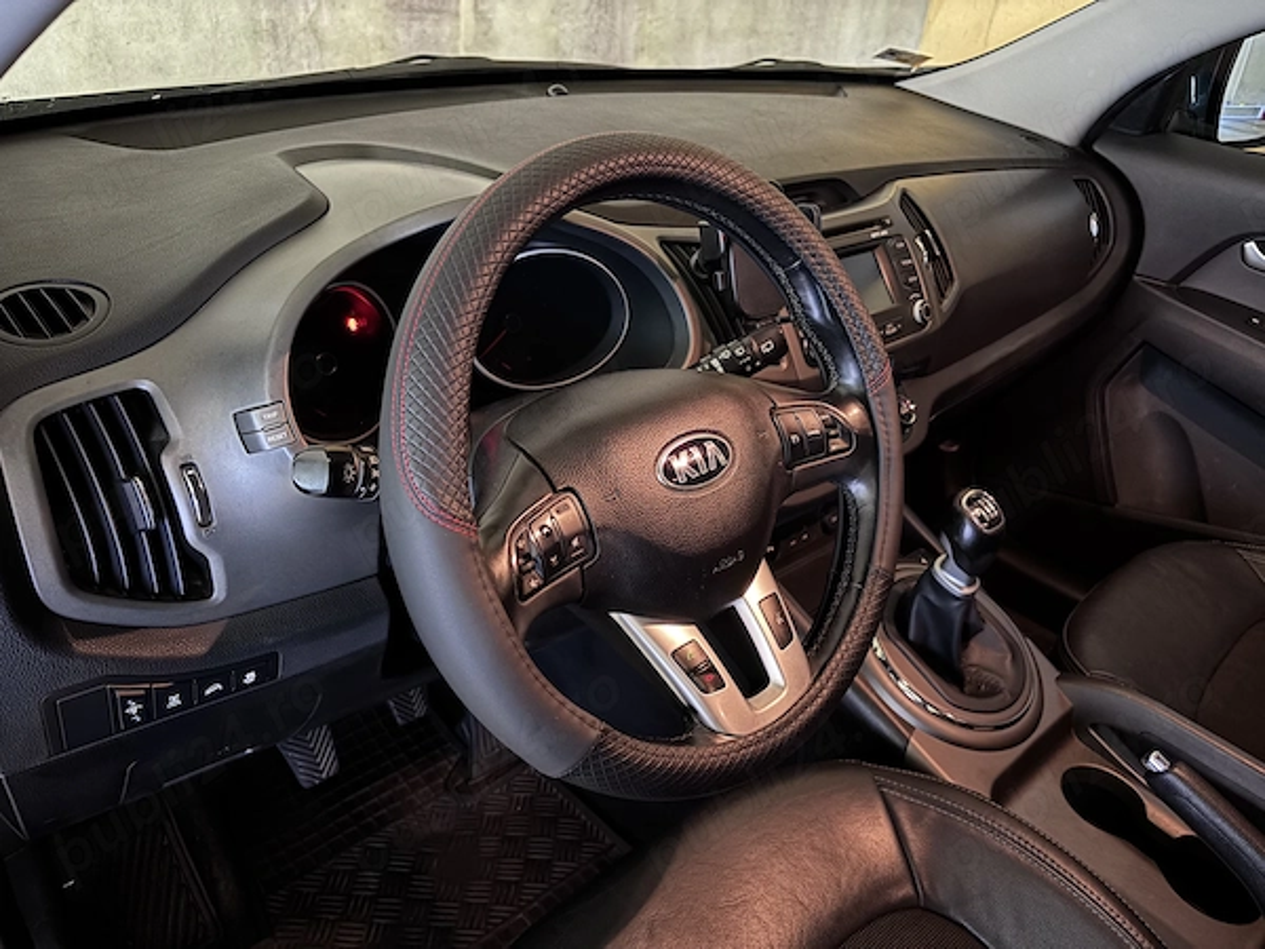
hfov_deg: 67.3
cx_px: 632
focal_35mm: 26
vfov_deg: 53.1
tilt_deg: -29.6
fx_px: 950
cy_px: 474
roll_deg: -6.1
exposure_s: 1/9
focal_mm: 5.96
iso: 1000
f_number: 1.6
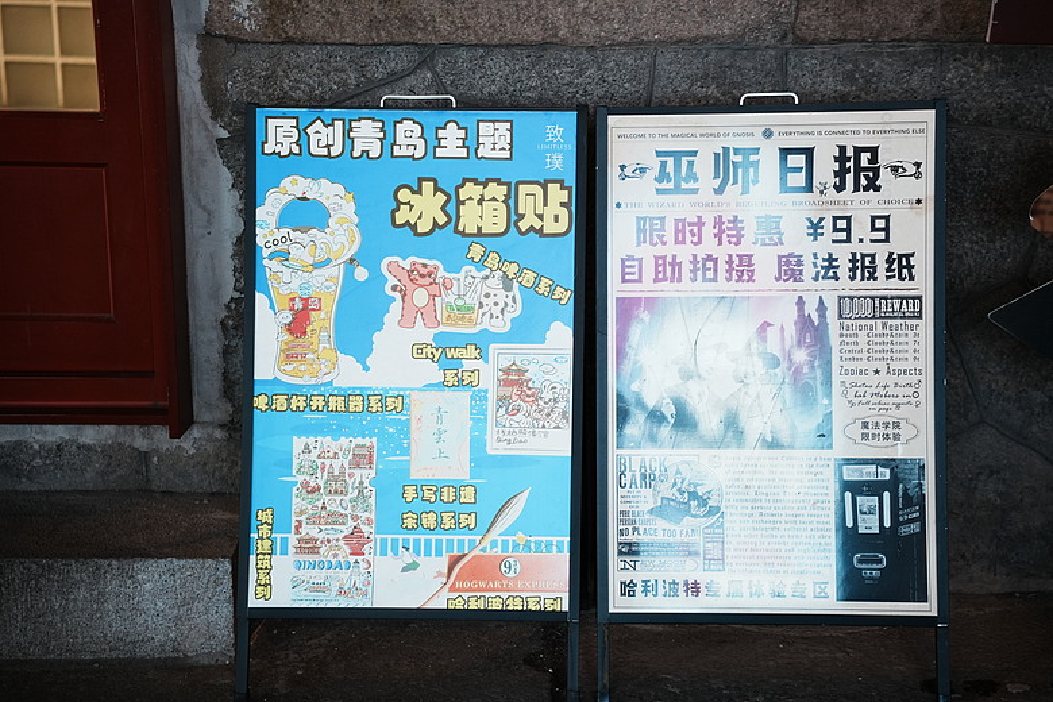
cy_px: 351
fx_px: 2047
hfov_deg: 28.8
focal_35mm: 70
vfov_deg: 19.5
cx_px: 526
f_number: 2.8
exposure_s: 1/80
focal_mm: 70
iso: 1000
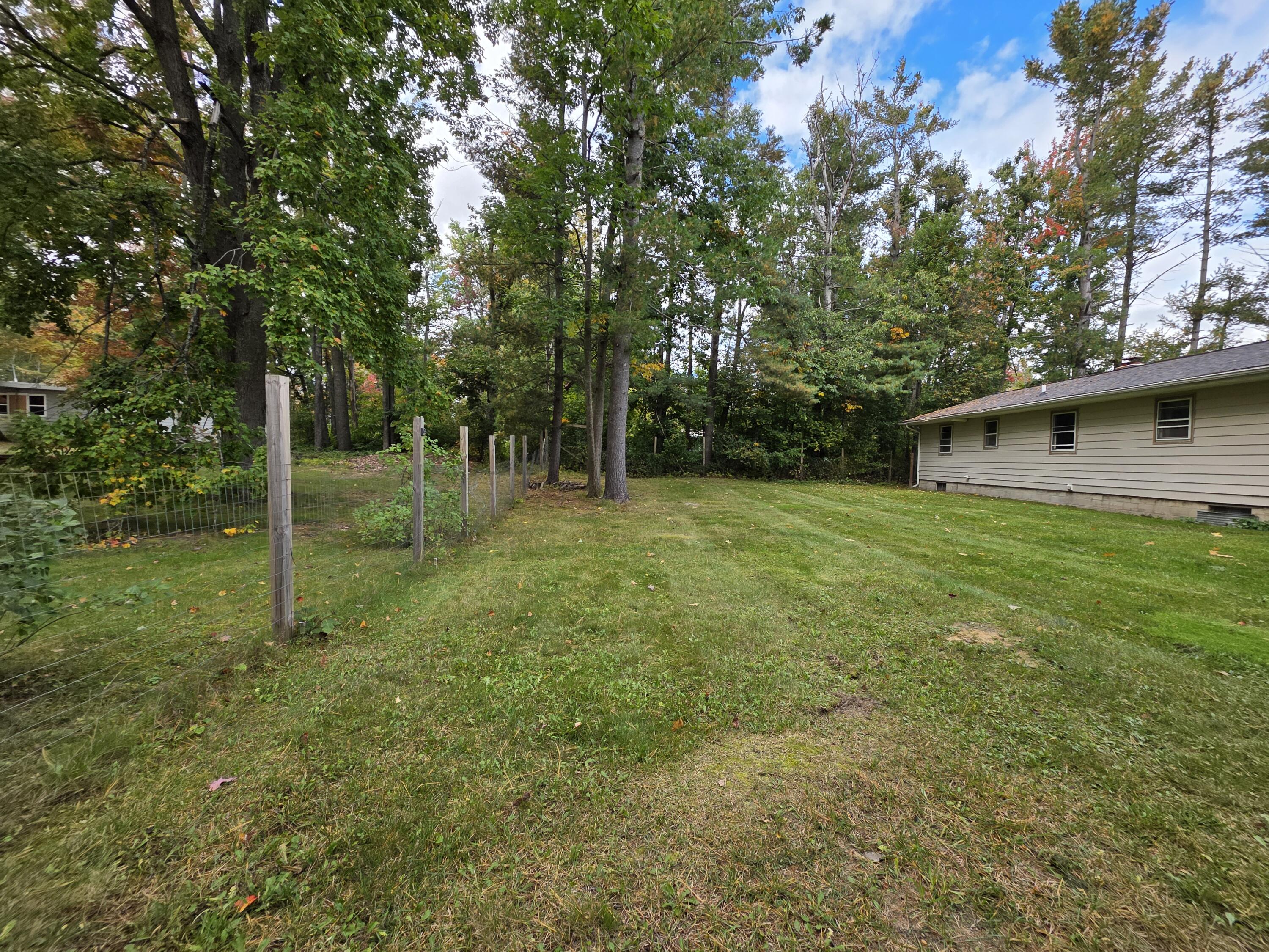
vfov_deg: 89.9
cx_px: 634
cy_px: 476
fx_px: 477
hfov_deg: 106.2
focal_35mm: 13
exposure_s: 1/541
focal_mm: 2.2
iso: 40
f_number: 1.9
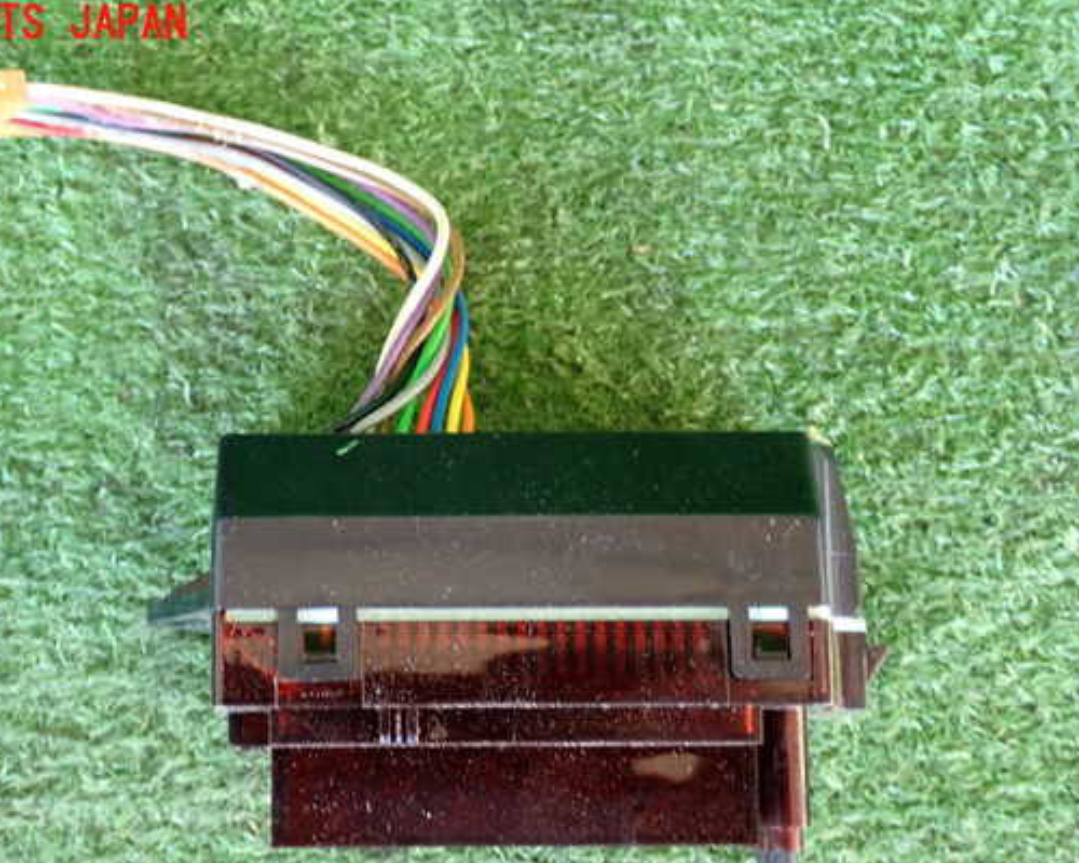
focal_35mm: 55
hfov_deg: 34.1
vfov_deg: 27.6
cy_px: 483
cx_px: 442
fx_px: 1756
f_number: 3.1
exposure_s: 1/30
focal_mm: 8.4
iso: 800
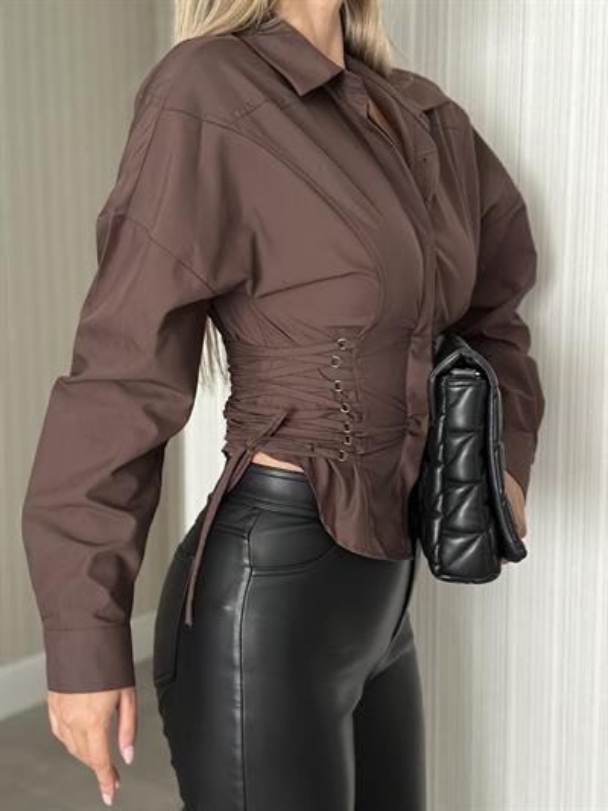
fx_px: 1124
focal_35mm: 48
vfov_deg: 39.6
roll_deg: -0.3
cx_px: 304
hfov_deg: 30.3
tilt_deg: -7.3
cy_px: 406
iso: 800
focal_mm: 6.86
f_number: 1.78
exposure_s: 1/30
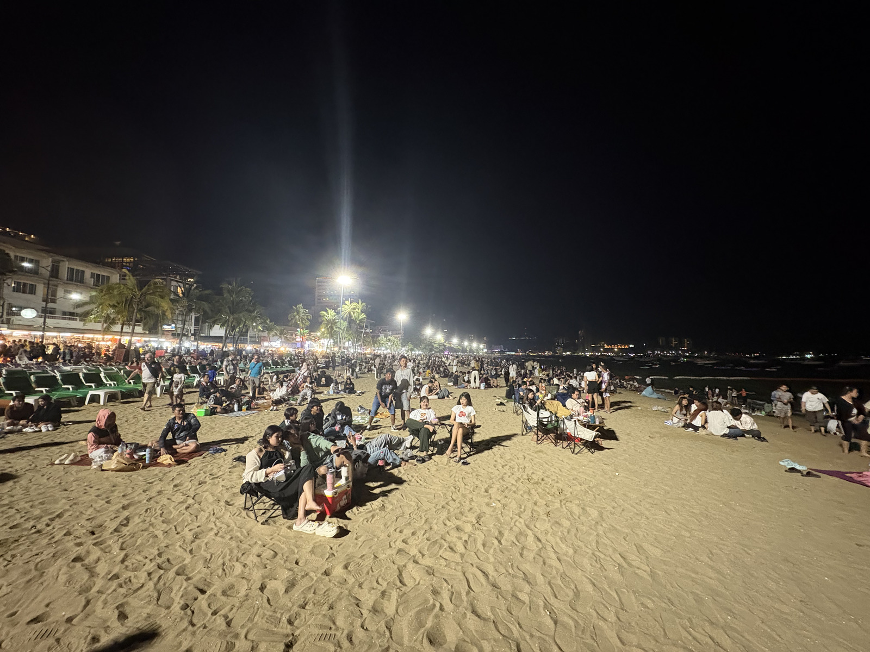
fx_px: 352
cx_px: 435
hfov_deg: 102.1
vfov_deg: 85.7
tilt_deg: +5.1
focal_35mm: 14
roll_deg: -0.6
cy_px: 326
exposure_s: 1/33
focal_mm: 2.22
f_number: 2.2
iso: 1000
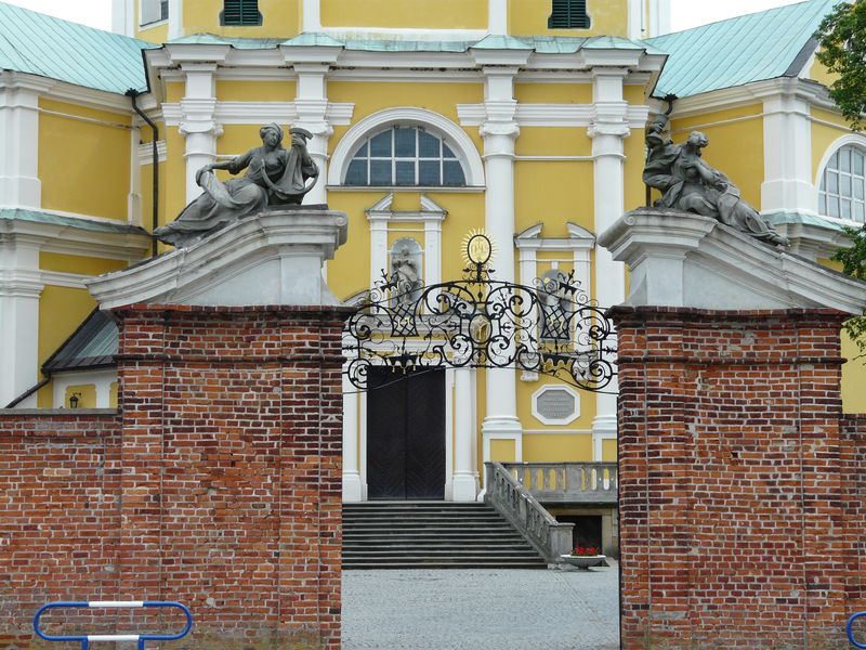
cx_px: 433
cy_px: 325
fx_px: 1876
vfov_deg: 19.6
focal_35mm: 75
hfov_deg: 26.0
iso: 100
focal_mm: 12.3
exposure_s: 1/200
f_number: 5.6
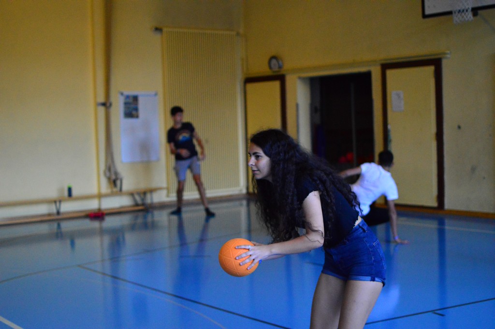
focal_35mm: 52
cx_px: 248
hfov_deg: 37.9
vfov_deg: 25.7
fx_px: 721
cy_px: 164
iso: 3200
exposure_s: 1/1250
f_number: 1.8
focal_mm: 35
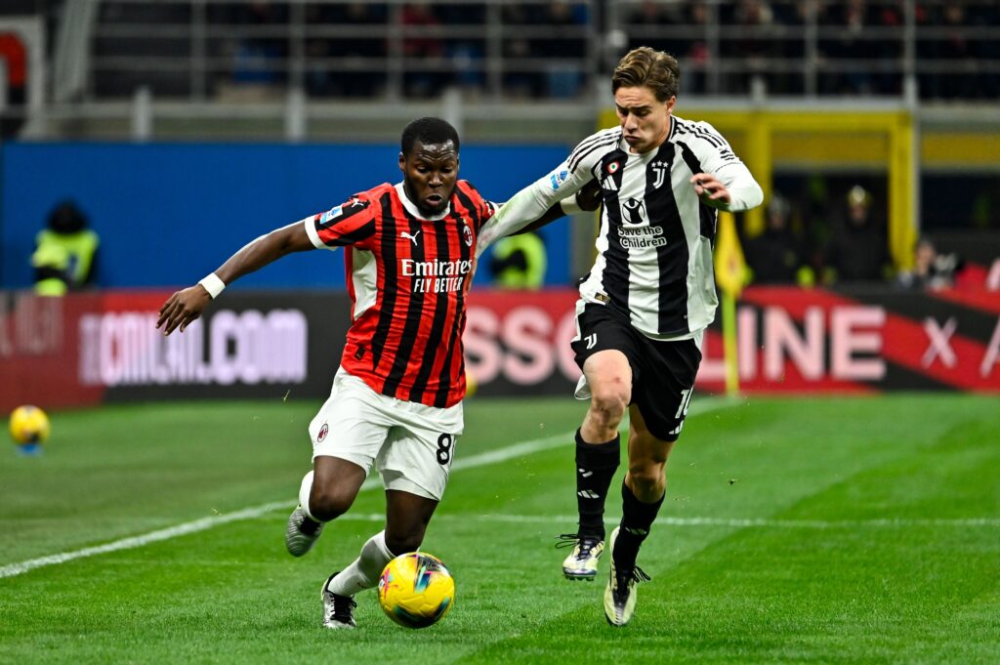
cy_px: 332
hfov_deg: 5.2
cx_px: 500
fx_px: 11102
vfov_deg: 3.4
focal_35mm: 400
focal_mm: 400
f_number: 4.5
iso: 2000
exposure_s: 1/800
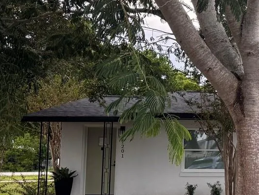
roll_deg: -0.8
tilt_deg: +4.6
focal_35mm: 72
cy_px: 119
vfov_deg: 20.4
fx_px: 539
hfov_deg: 23.4
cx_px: 352
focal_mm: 6.76
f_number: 1.78
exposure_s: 1/164
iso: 80
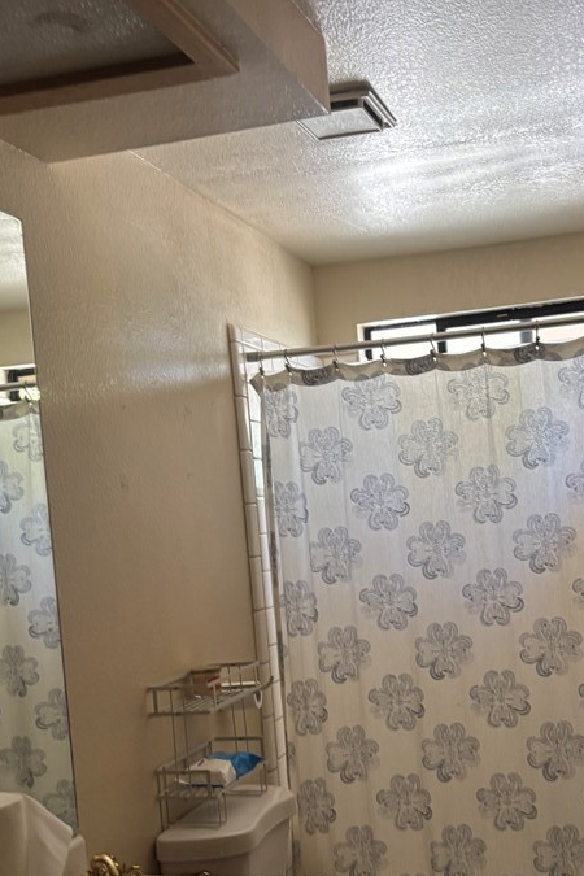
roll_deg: +4.4
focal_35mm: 41
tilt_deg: -0.7
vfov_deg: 47.1
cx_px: 411
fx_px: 998
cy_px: 528
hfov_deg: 32.2
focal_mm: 5.96
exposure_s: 1/60
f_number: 1.6
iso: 160
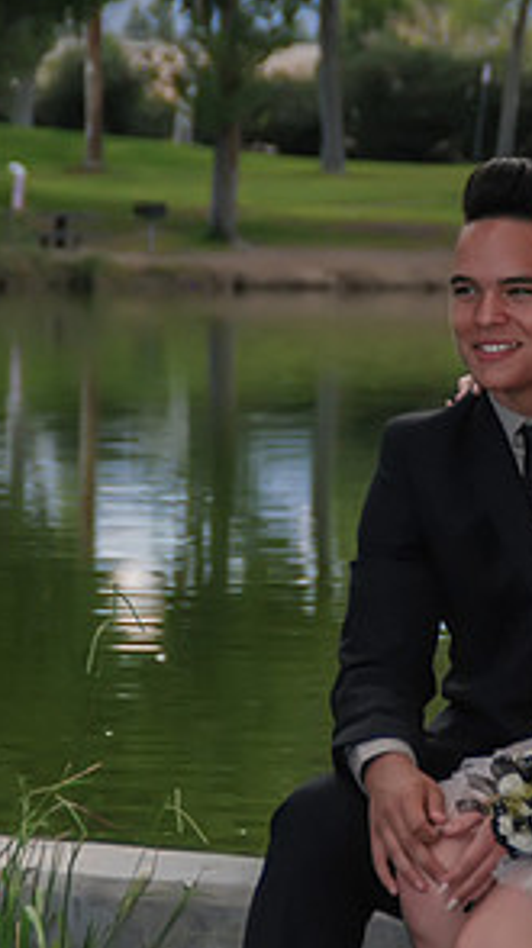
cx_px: 326
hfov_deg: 3.8
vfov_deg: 6.8
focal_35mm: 317
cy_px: 414
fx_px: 7964
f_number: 5.6
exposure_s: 1/60
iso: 400
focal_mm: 102
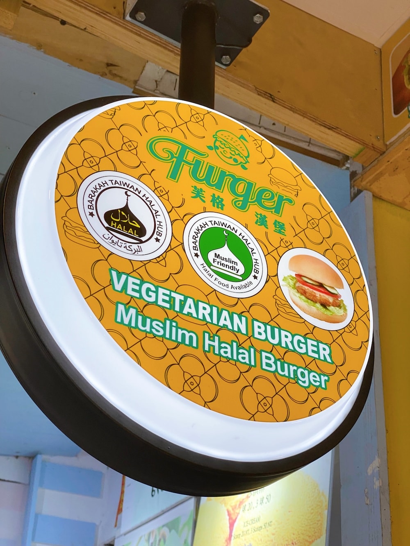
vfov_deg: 36.8
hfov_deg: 28.0
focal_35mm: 52
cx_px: 205
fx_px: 821
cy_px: 273
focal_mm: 6
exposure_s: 1/120
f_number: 2
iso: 64
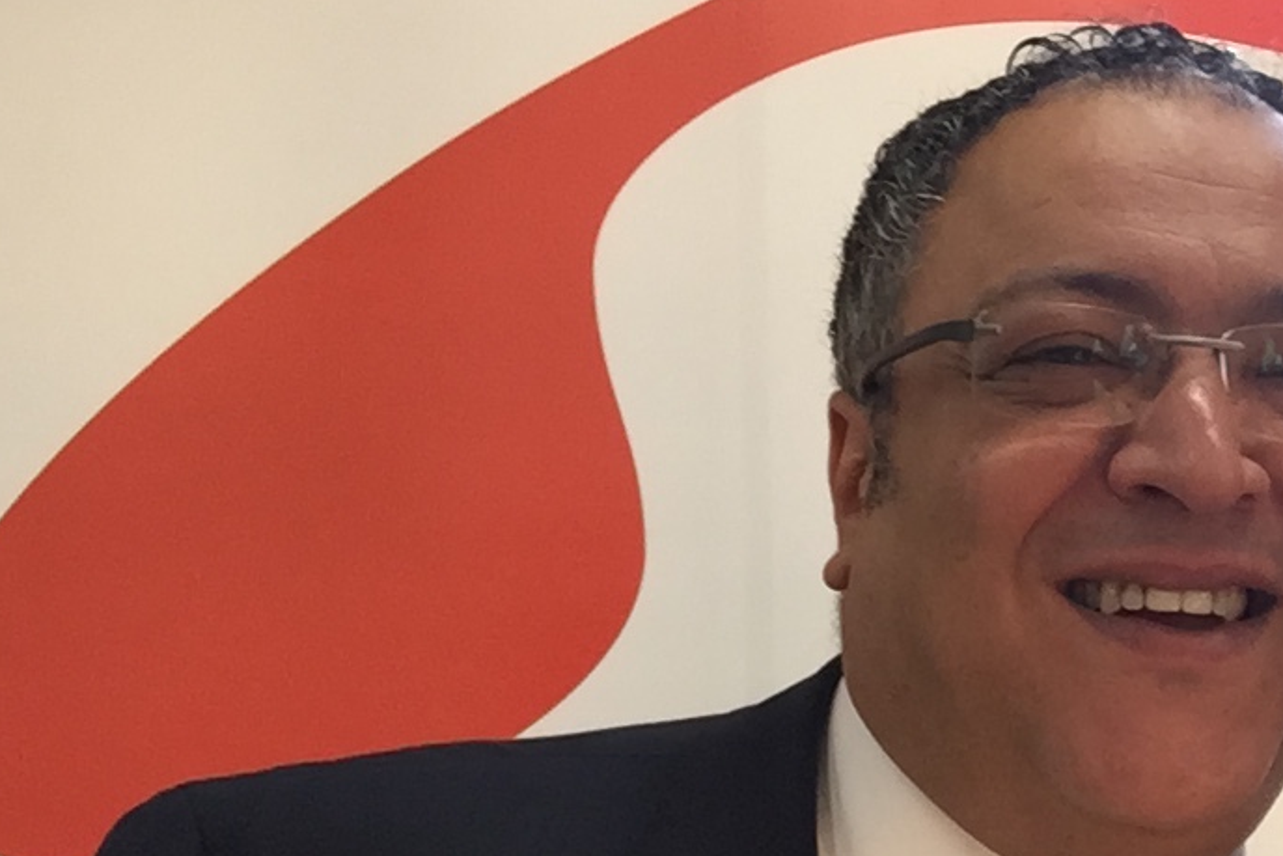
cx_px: 994
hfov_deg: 32.6
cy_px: 670
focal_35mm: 60
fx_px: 2139
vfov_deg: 22.4
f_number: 2.2
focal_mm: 2.65
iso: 50
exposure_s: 1/33
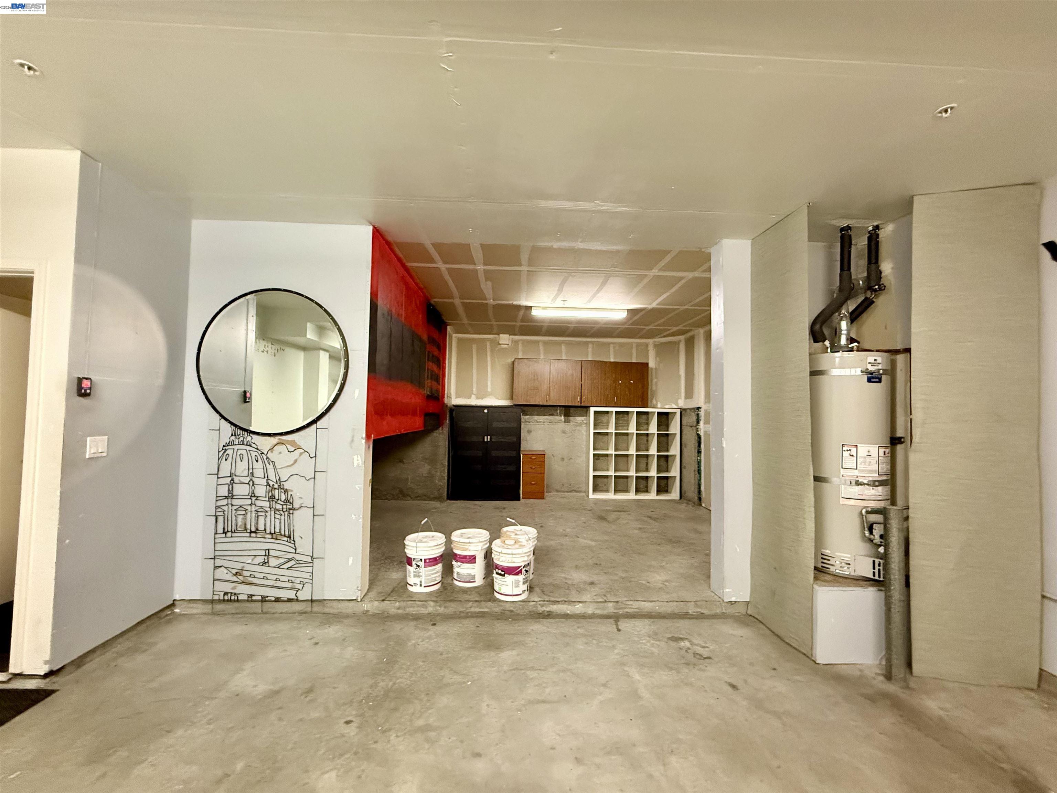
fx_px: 427
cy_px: 396
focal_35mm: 14
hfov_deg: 102.1
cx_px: 528
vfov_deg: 85.7
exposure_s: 1/60
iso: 800
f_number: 2.2
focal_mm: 2.22
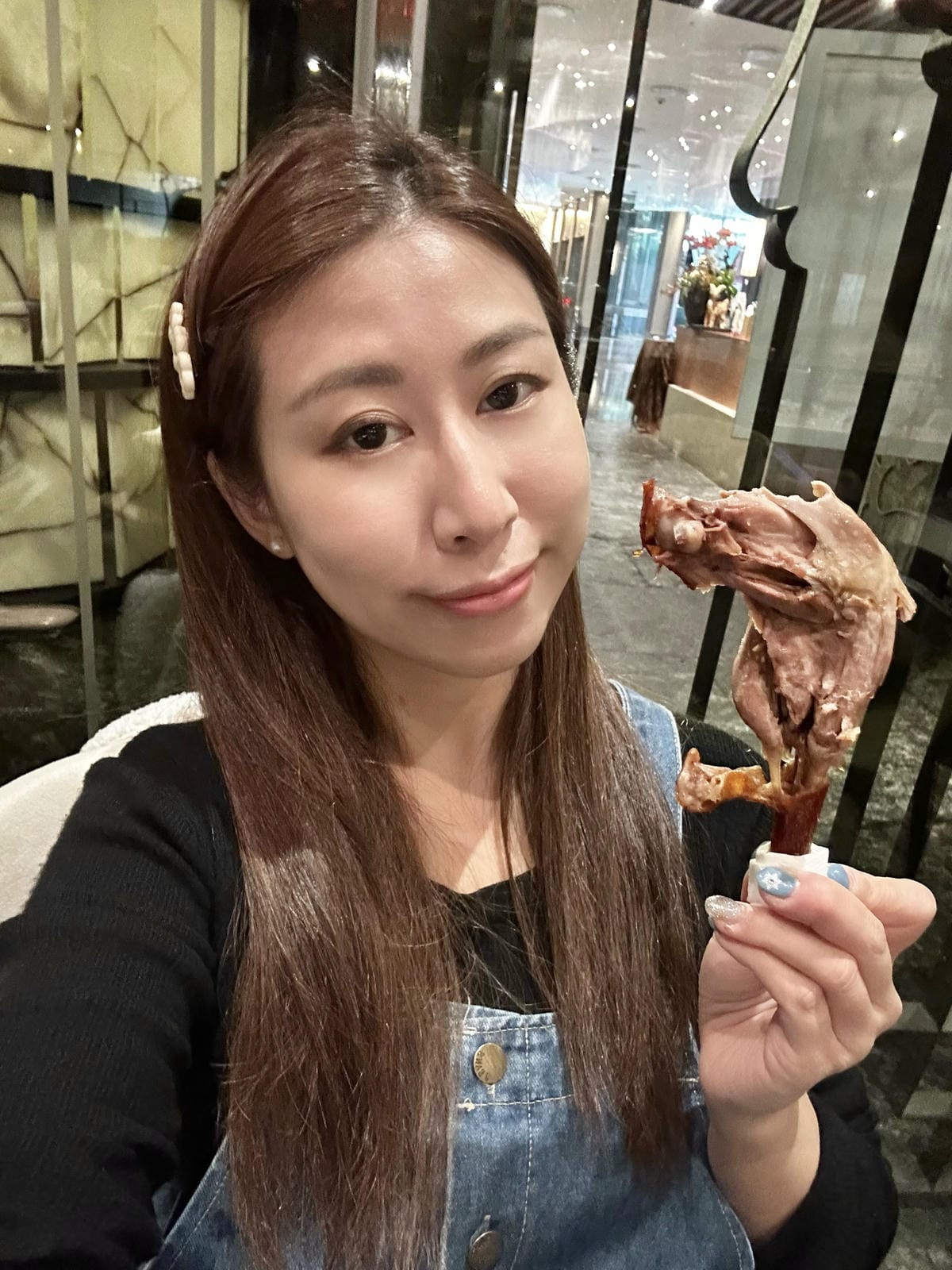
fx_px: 843
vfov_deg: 73.9
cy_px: 635
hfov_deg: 58.9
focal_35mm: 23
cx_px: 476
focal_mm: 2.69
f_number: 1.9
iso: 640
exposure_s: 1/24
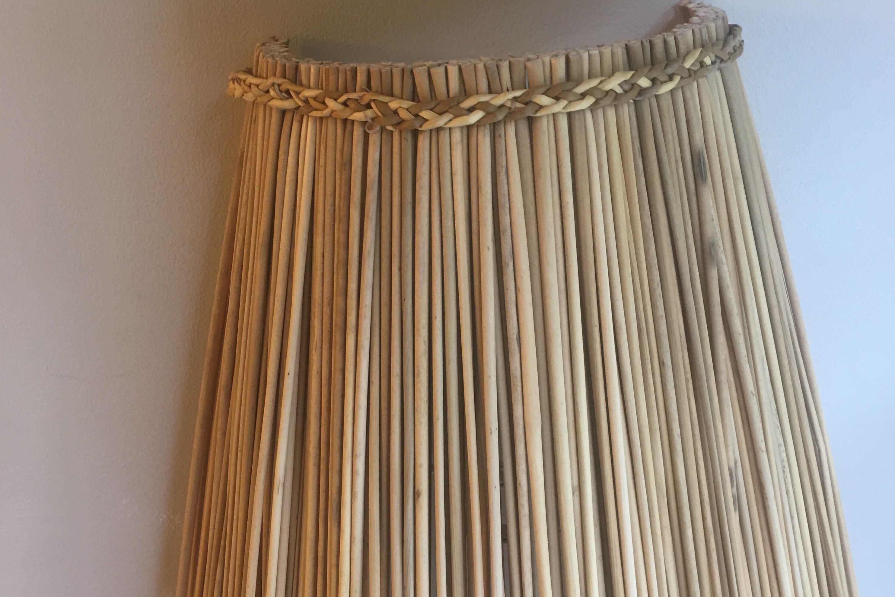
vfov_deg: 32.3
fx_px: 1019
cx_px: 444
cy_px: 412
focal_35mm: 41
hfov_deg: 47.4
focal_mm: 4.15
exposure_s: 1/17
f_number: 2.2
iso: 50
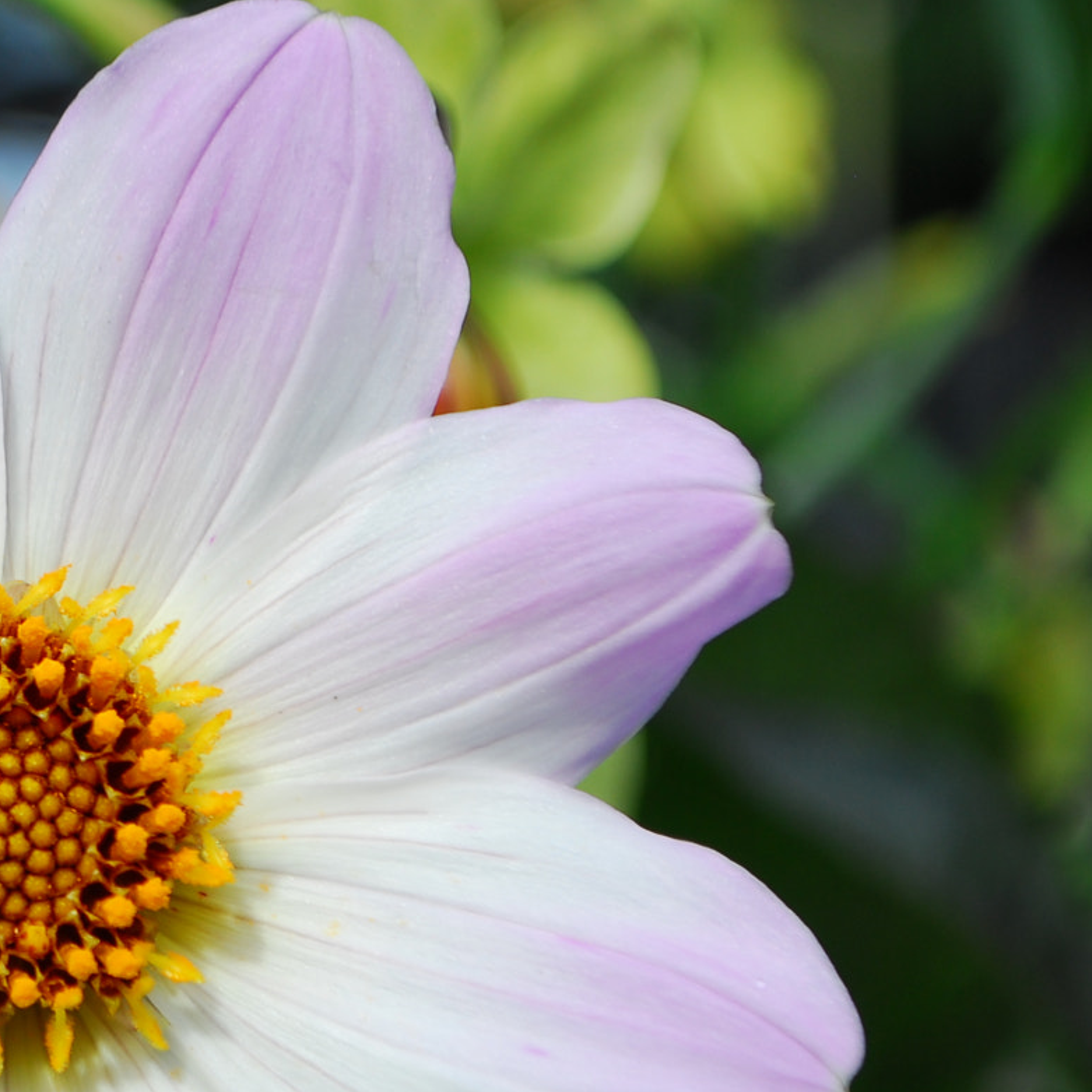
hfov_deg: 9.4
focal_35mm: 184
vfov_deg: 9.5
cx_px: -42
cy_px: 823
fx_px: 6571
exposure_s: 1/250
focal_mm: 55
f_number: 8
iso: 160
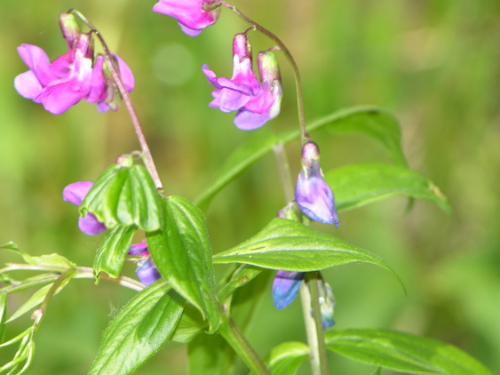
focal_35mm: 394
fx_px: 5690
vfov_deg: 3.8
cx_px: 183
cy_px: 201
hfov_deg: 5.0
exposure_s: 1/125
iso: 50
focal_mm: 71.2
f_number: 4.2
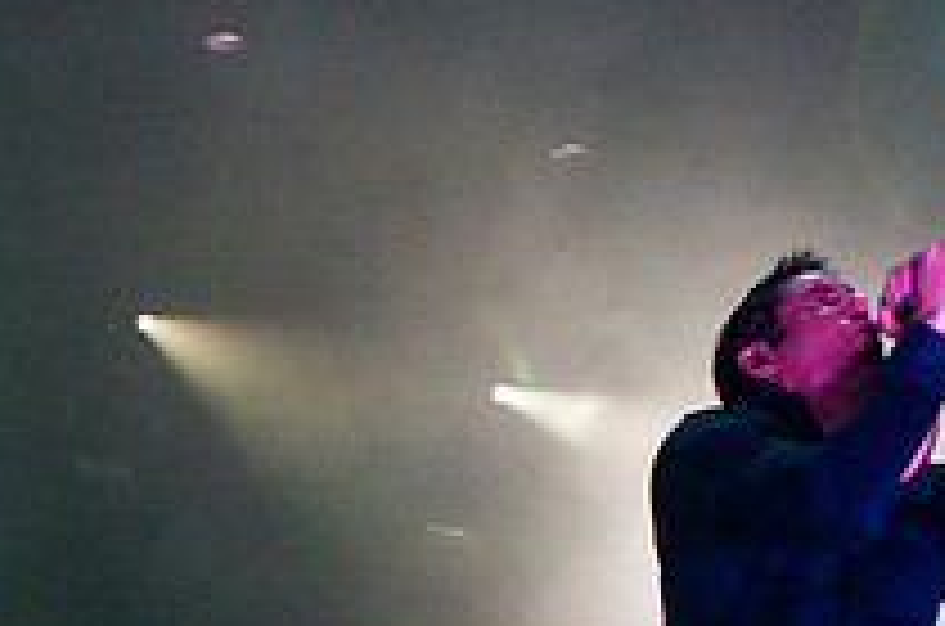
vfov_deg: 16.1
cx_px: 76
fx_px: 2174
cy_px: 615
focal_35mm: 83
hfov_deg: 23.8
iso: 1000
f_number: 3.2
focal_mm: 20
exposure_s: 1/80
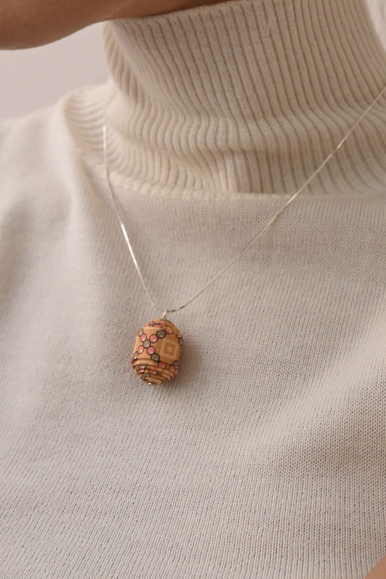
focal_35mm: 104
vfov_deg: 19.3
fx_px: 1673
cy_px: 66
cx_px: 177
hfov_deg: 13.2
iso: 2500
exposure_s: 1/400
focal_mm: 46
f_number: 5
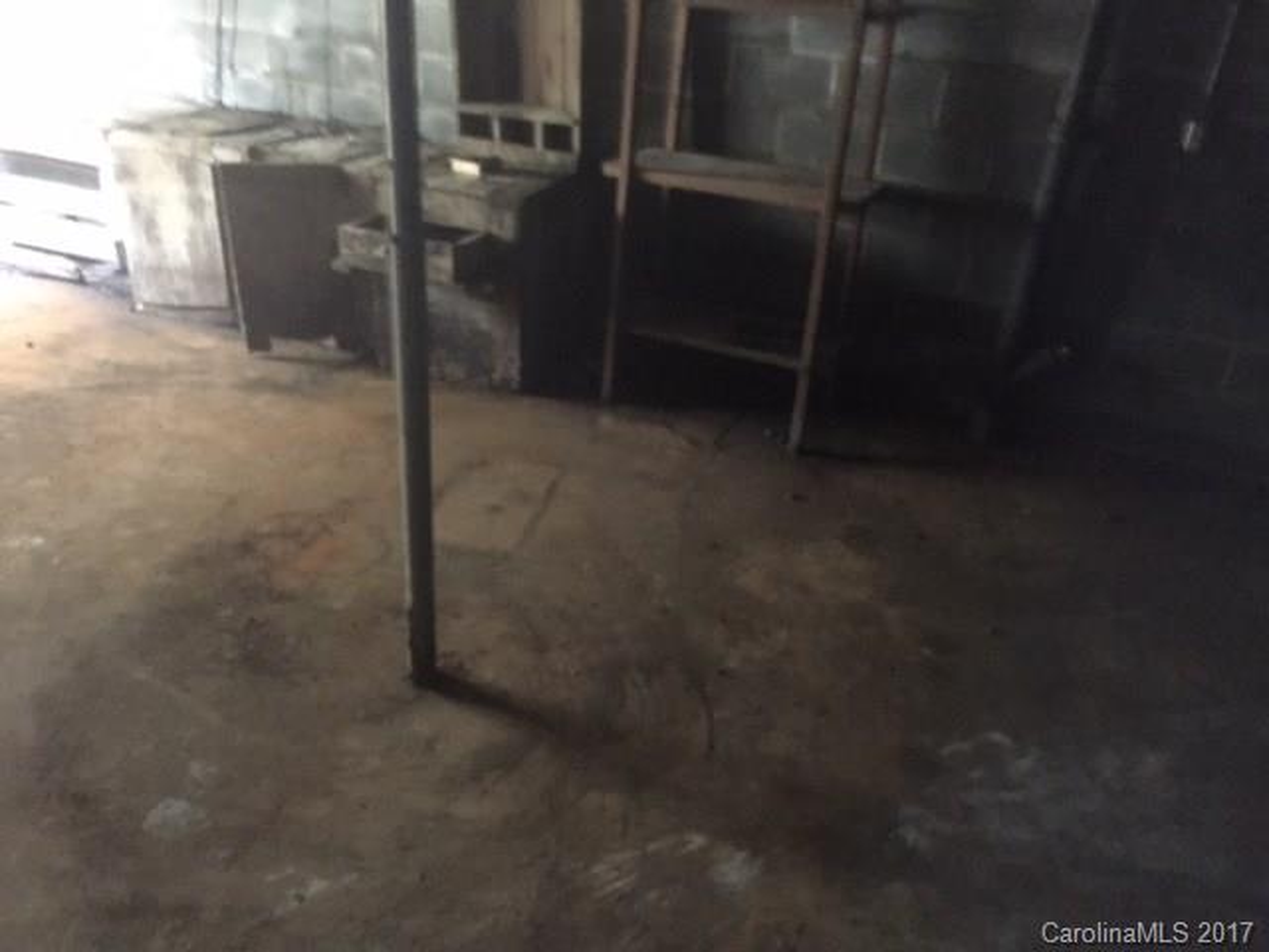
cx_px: 634
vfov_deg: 48.2
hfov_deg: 61.7
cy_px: 476
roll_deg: -5.2
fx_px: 1063
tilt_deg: -29.9
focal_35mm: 29
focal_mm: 4.15
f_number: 2.2
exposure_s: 1/15
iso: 1250
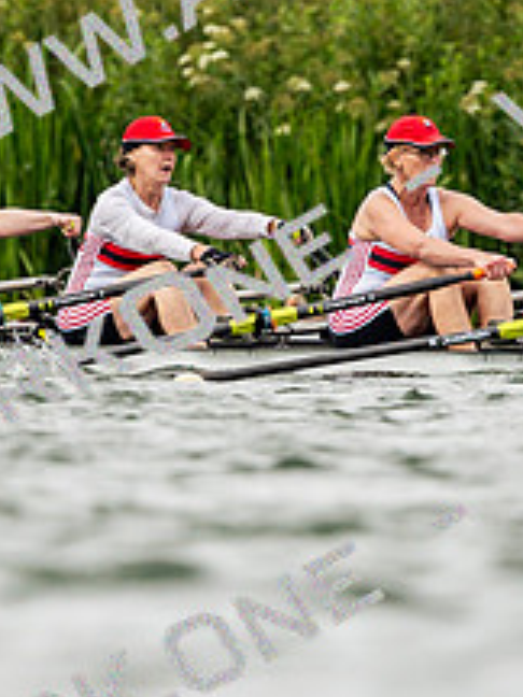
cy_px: 195
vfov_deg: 0.9
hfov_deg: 0.6
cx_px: 258
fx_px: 46756
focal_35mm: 2321
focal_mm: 600
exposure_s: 1/2000
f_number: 6.3
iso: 500
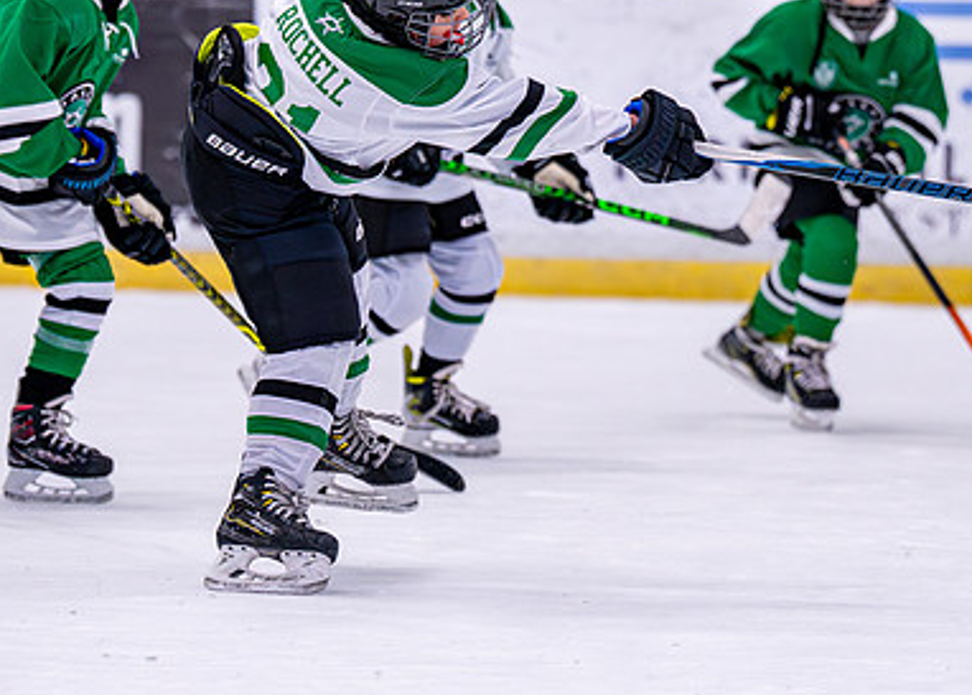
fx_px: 8173
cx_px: 453
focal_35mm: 296
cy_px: 159
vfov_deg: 4.9
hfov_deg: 6.8
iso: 2500
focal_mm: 135
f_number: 2.8
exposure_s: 1/1250
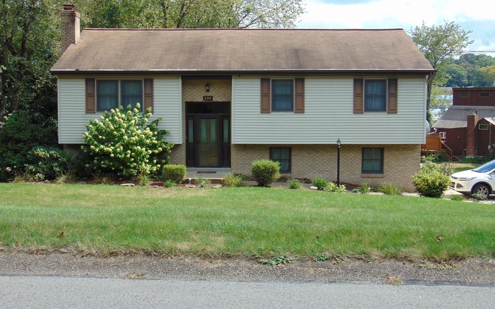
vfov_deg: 28.6
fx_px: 607
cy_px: 138
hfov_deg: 44.4
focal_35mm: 45
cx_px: 247
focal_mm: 7.6
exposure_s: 1/500
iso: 80
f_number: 3.3
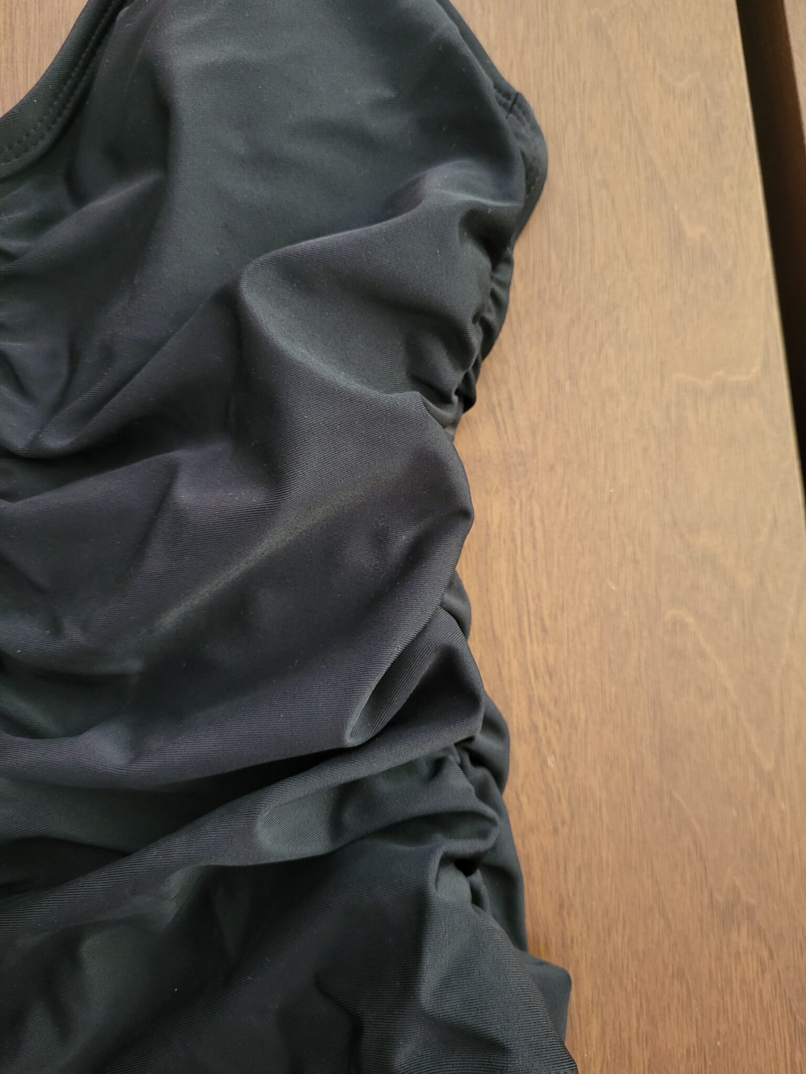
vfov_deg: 67.3
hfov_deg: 53.1
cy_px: 537
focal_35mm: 26
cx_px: 403
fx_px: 807
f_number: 1.8
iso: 500
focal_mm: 5.4
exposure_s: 1/40
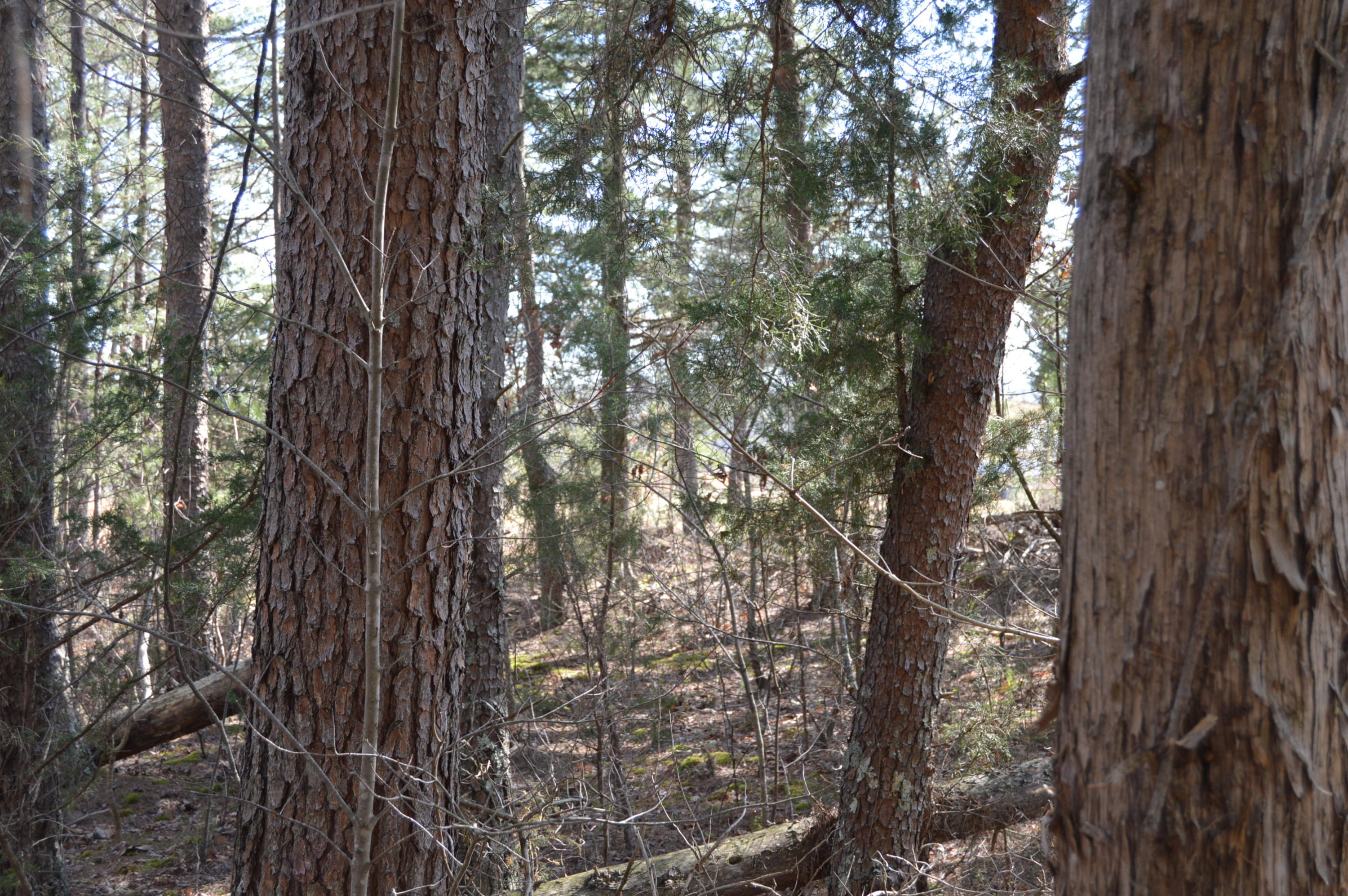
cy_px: 448
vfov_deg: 28.0
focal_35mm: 48
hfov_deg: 41.1
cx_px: 674
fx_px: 1796
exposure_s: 1/125
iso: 360
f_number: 5.6
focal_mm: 32
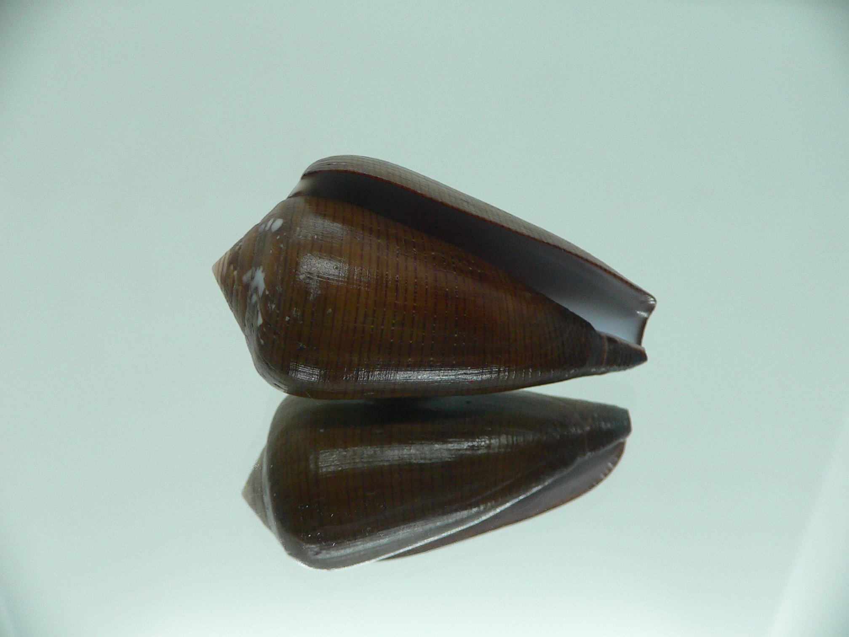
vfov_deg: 40.7
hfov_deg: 52.6
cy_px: 318
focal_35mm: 35
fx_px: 858
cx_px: 424
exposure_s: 1/60
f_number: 2.8
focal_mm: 4.6
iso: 150
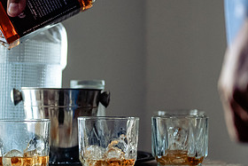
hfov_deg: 13.1
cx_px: 99
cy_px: 99
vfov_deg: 8.8
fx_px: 1082
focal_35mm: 157
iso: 2500
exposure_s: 1/250
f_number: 2.8
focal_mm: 70
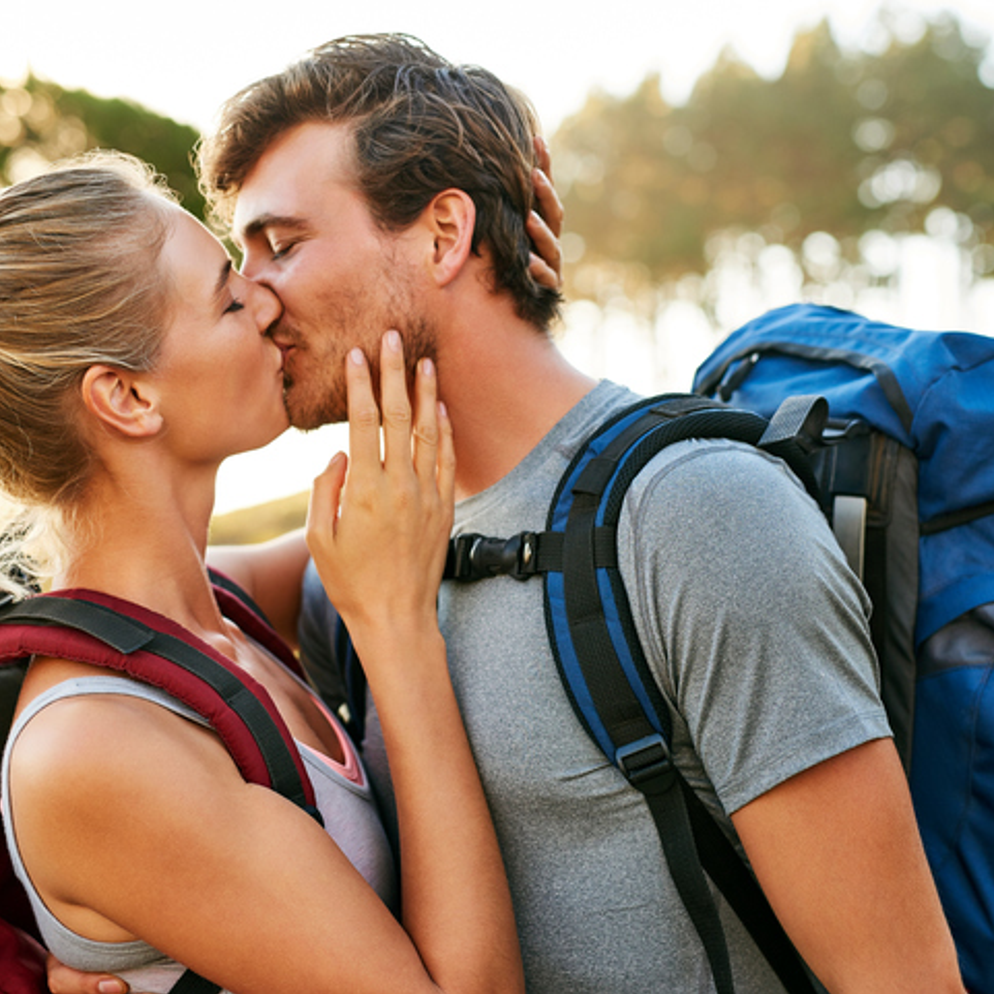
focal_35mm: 64
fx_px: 2079
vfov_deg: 26.9
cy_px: 497
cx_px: 465
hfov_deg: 26.9
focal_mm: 50
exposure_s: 1/400
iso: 200
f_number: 2.8
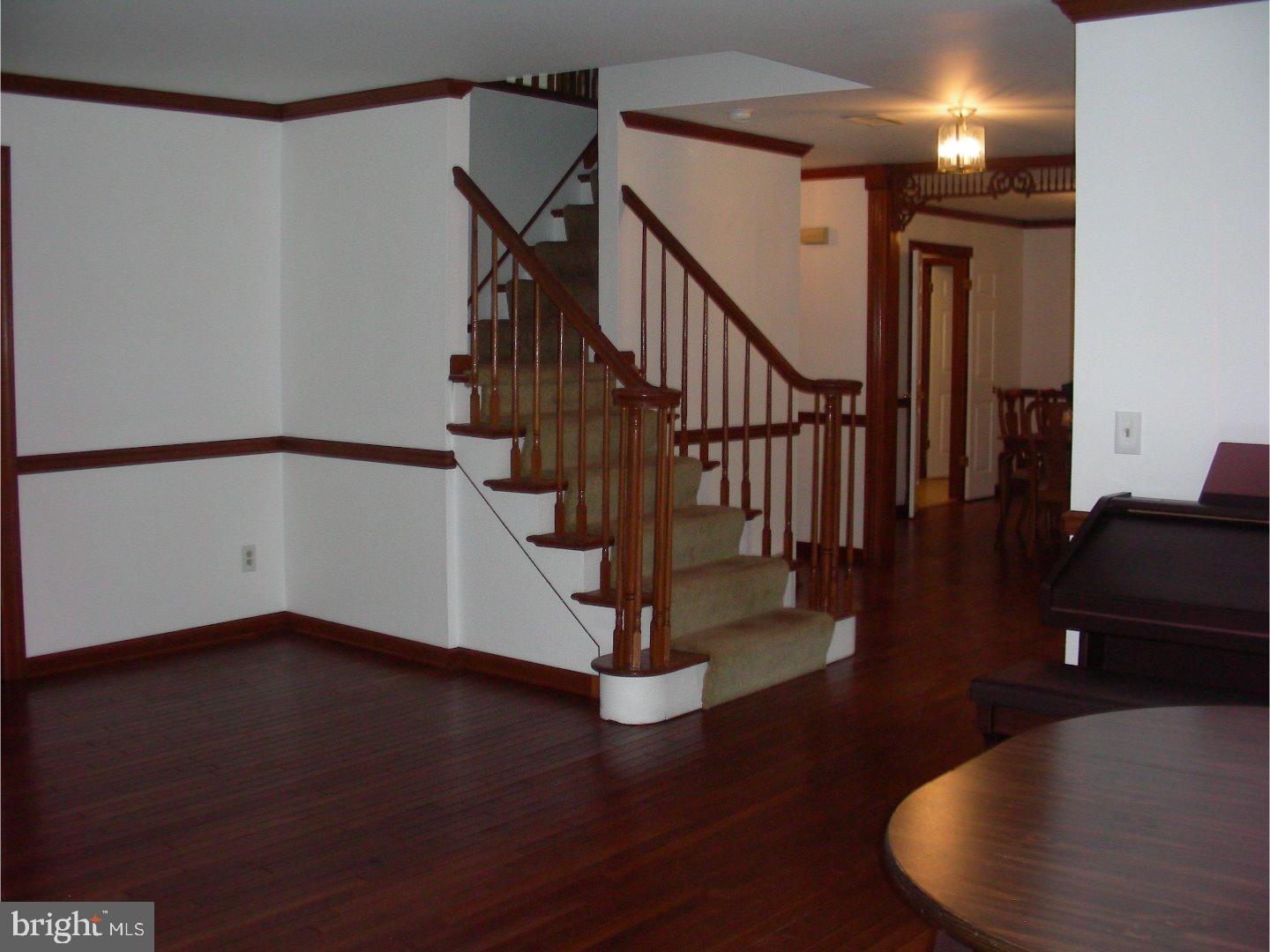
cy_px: 476
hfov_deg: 49.0
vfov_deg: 37.7
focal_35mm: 38
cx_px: 635
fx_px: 1394
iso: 200
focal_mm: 6.3
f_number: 3.5
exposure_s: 1/60.1
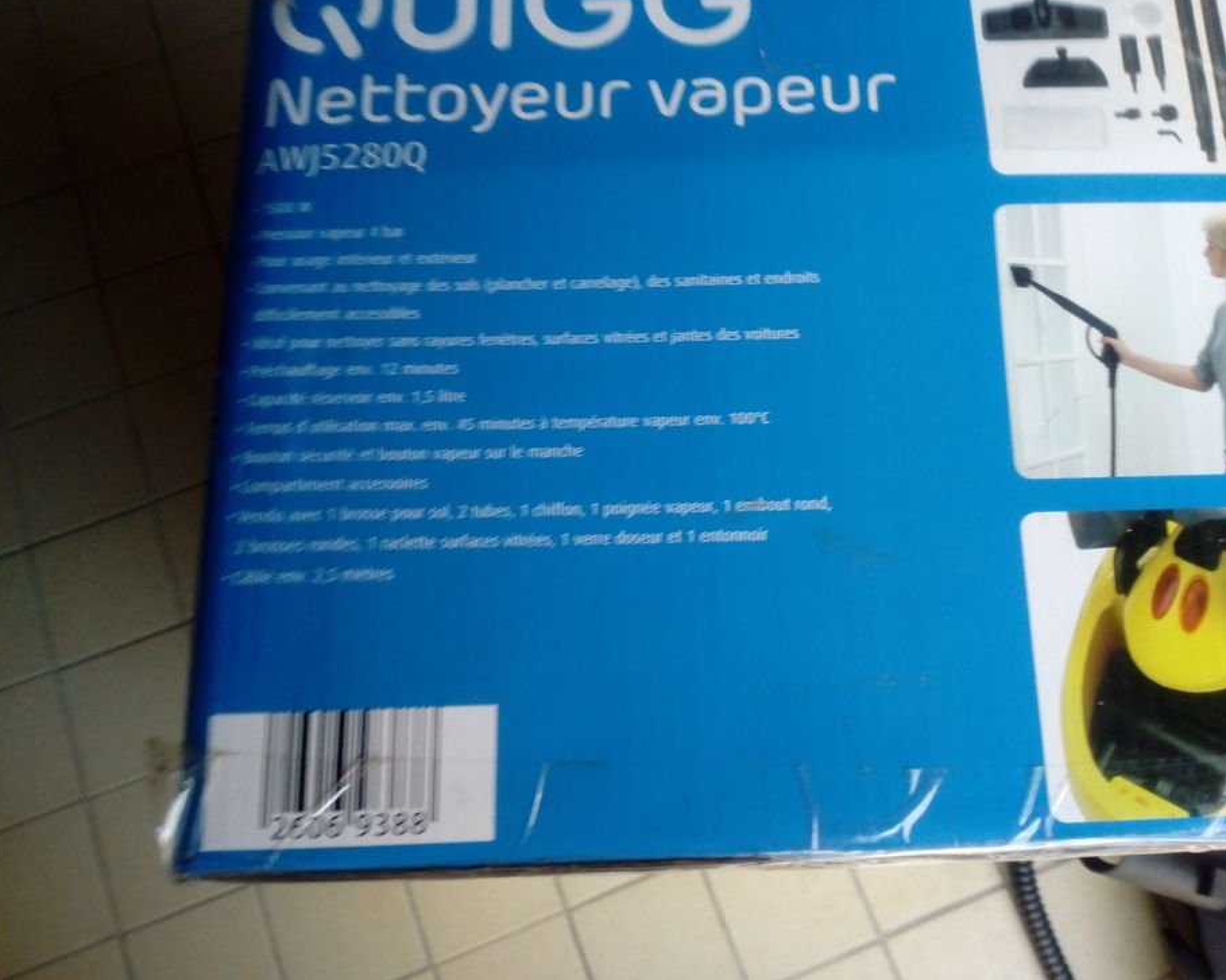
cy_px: 477
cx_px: 623
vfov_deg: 50.0
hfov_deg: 60.4
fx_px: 1052
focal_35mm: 29
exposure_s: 1/60
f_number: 2
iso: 232
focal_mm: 3.5
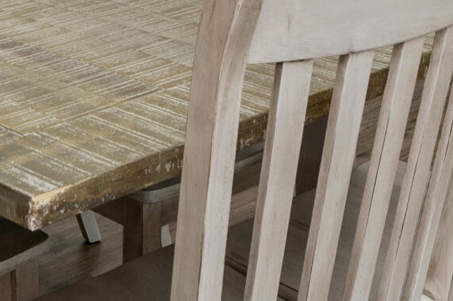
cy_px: -281
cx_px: 36
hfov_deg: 21.2
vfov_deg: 12.9
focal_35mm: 94
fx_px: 1182
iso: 320
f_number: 9
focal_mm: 18
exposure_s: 1/30
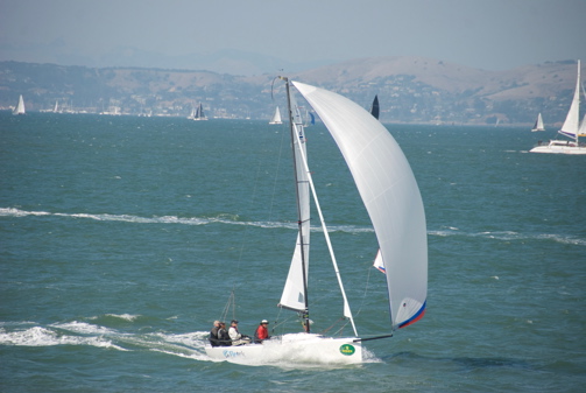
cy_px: 196
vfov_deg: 5.4
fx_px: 4157
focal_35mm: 255
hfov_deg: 8.1
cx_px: 293
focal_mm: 170
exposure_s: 1/1250
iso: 320
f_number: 5.6
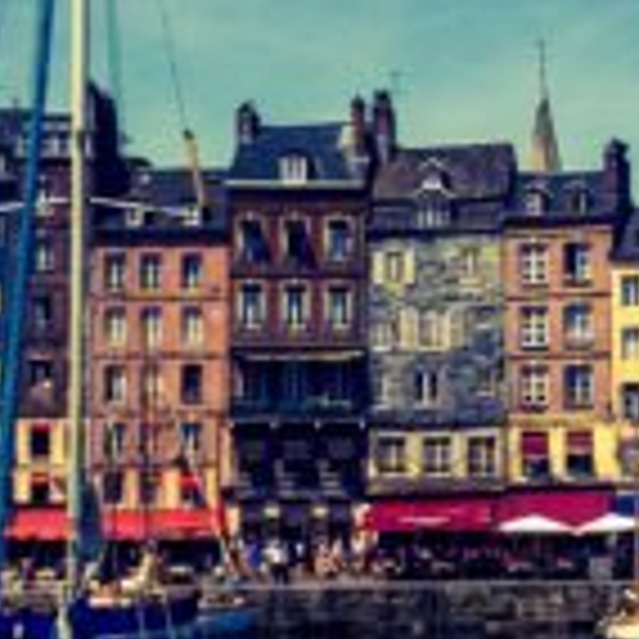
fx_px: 2423
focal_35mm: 116
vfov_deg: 15.0
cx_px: 378
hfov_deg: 15.0
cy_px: 398
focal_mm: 4.28
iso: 50
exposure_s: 1/1842
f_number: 2.4
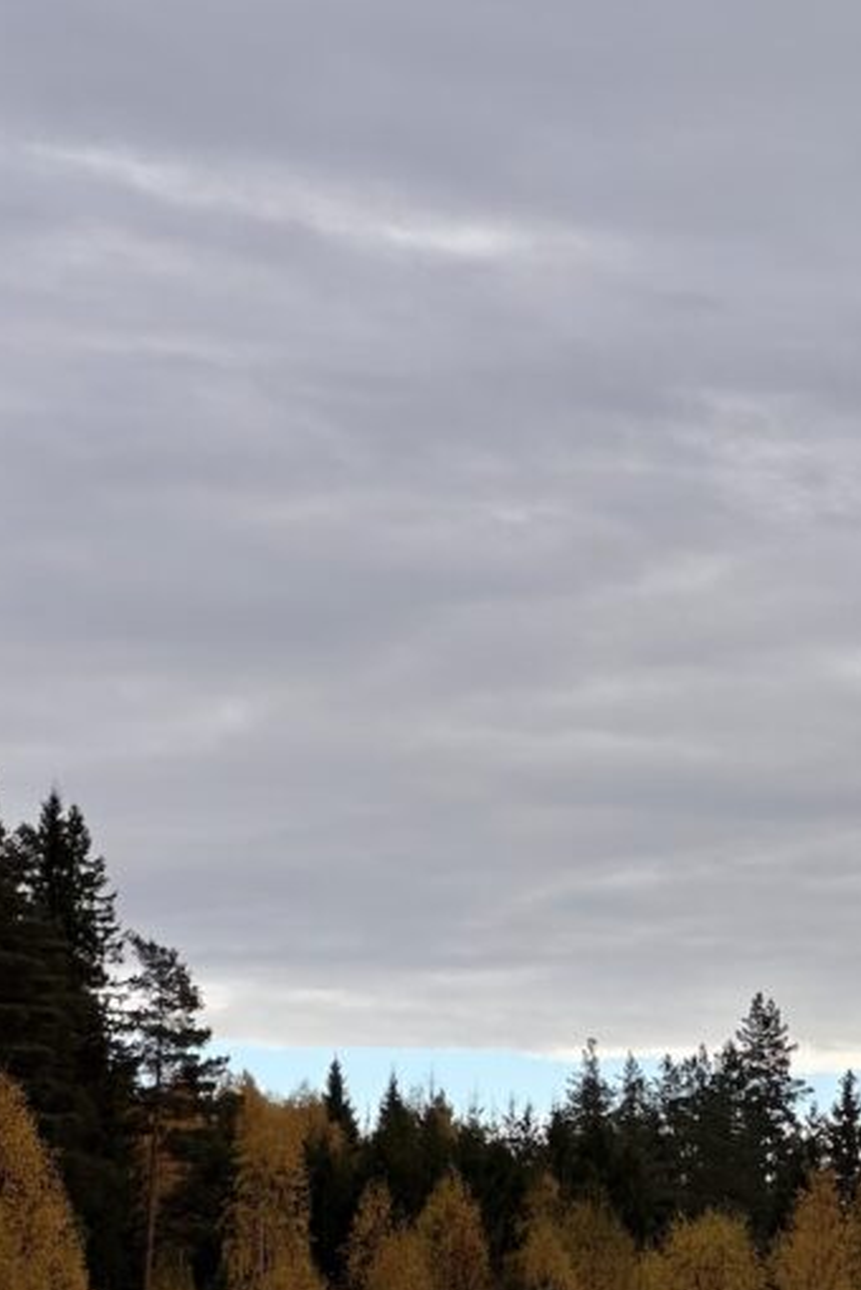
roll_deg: +0.4
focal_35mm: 161
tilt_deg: +8.4
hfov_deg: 8.4
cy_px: 803
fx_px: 5768
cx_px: 1281
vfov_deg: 12.7
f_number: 2.8
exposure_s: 1/201
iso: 32
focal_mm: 9
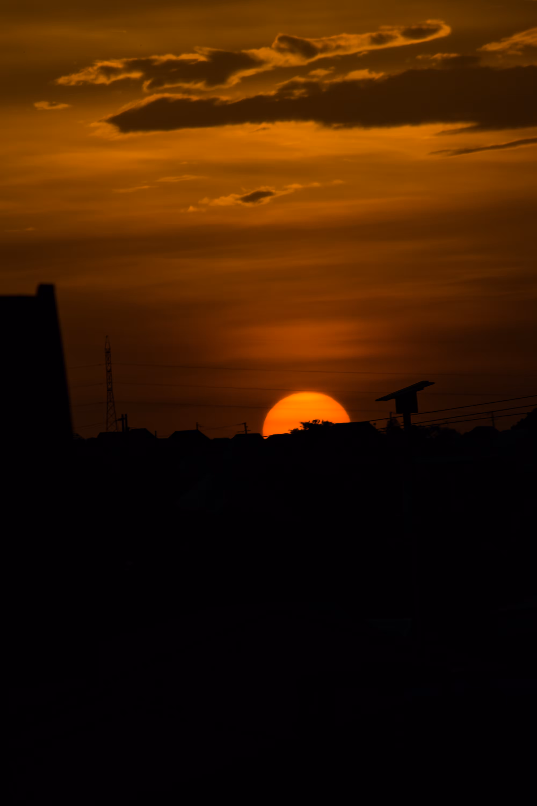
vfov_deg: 4.6
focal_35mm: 450
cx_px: 268
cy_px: 403
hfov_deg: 3.1
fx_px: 10068
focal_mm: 300
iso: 100
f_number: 8
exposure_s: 1/320
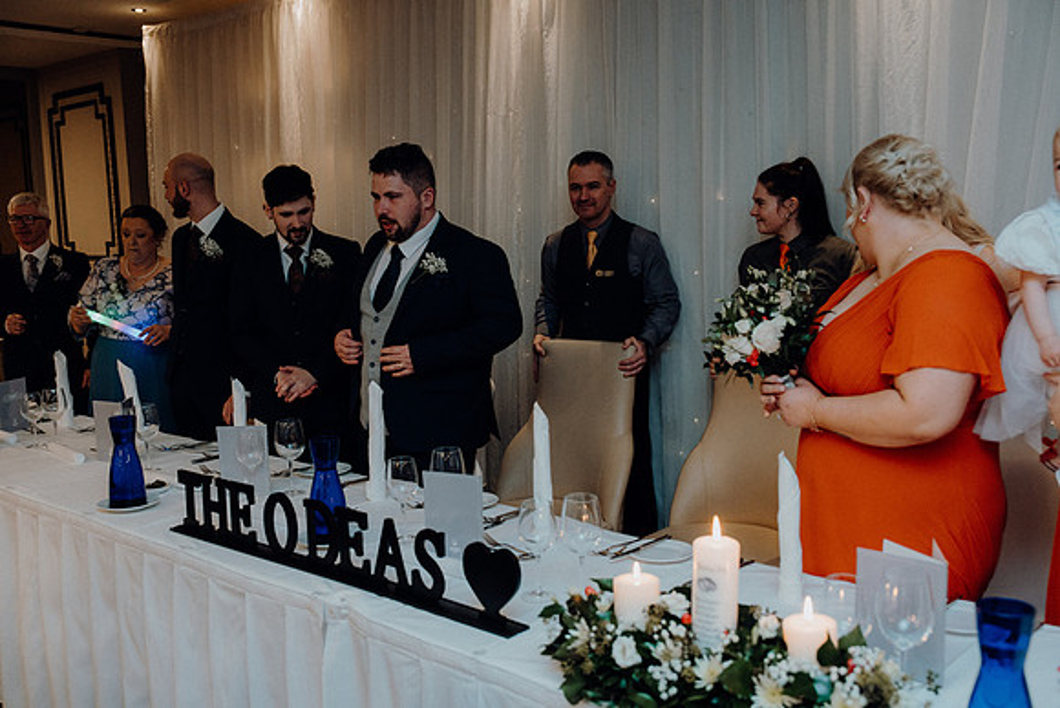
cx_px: 530
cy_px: 354
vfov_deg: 38.9
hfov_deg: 55.8
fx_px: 1001
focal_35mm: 34
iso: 2500
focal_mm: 34
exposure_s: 1/160
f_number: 3.5
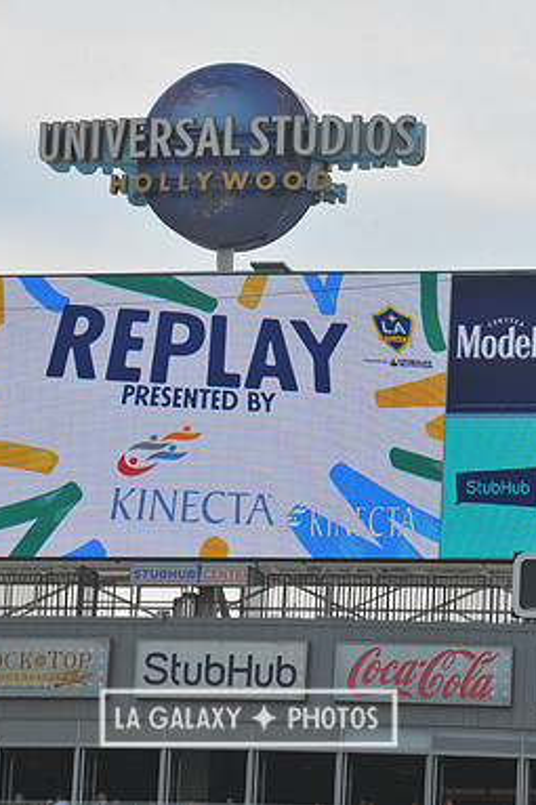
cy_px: 401
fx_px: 5923
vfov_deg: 7.8
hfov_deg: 5.2
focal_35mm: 265
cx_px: 248
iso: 320
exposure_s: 1/640
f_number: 13
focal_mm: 175
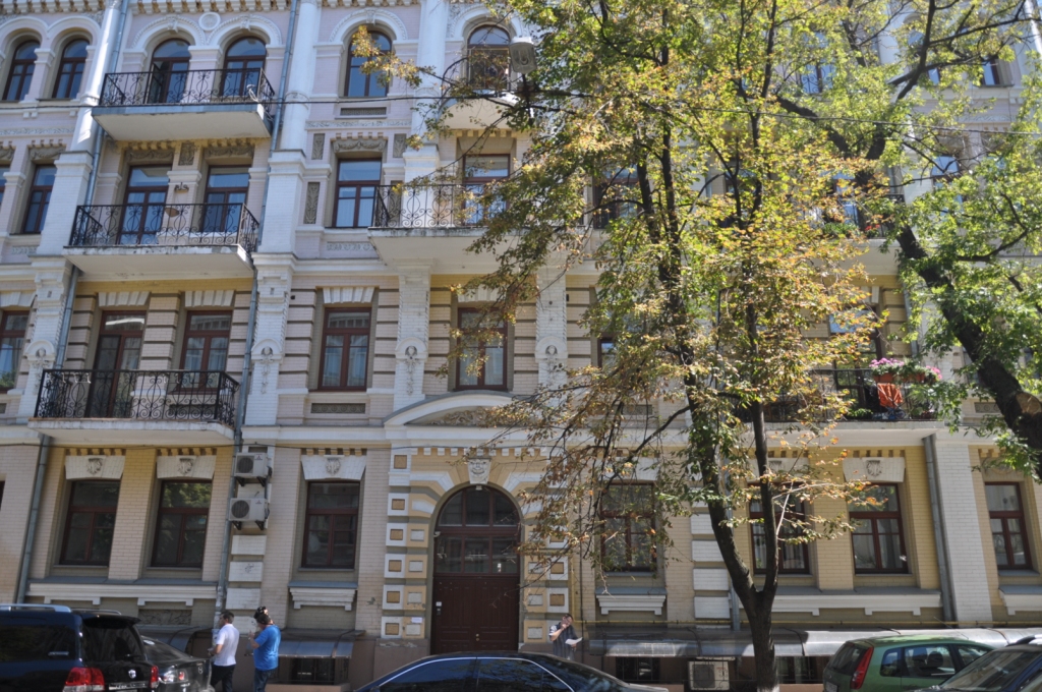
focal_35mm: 27
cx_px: 521
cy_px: 346
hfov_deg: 67.4
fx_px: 781
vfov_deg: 47.8
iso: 200
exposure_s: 1/500
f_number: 3.5
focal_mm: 18
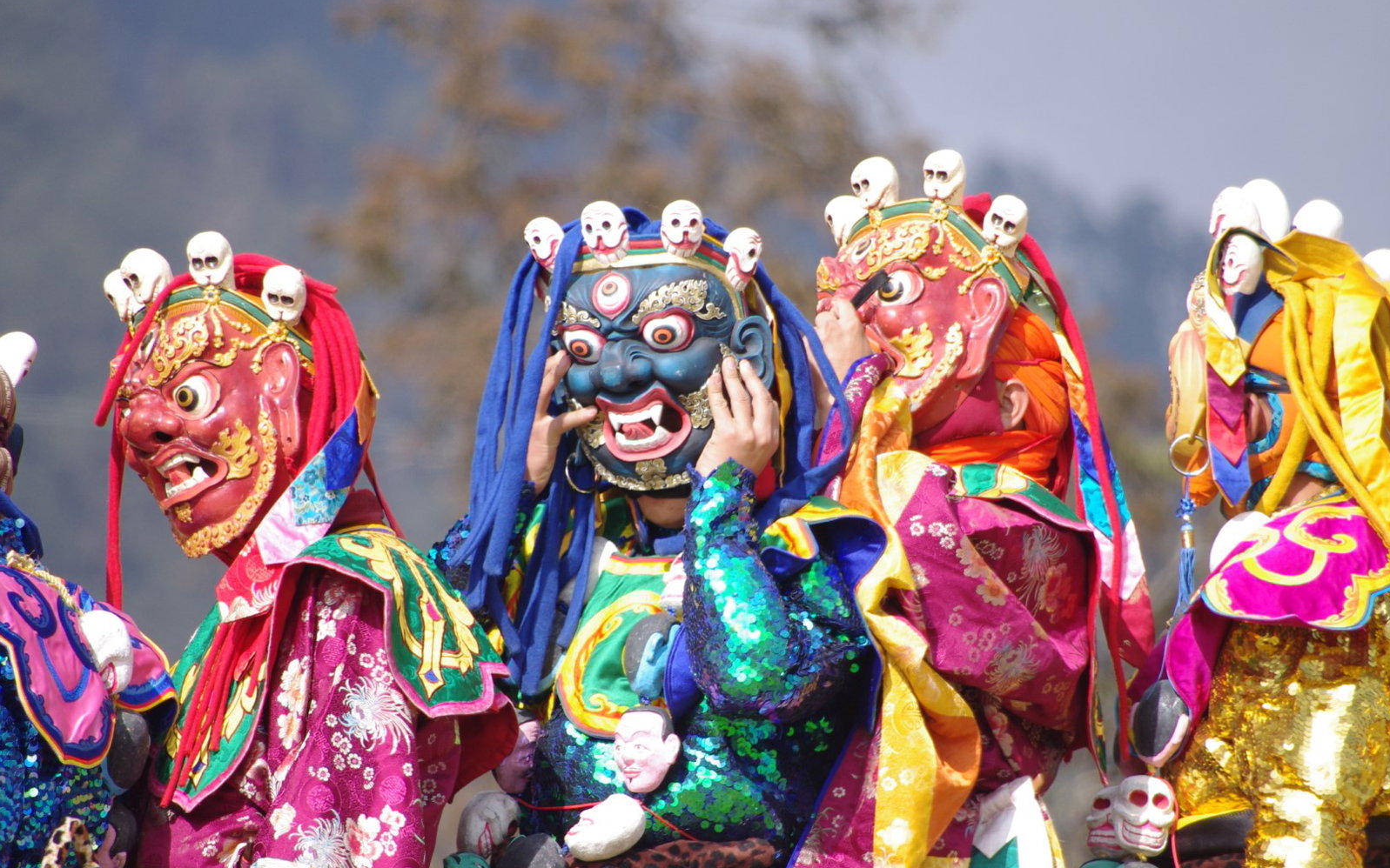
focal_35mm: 459
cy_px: 461
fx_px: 17387
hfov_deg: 4.6
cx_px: 695
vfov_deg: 2.9
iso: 400
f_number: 7.1
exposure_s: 1/800
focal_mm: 300
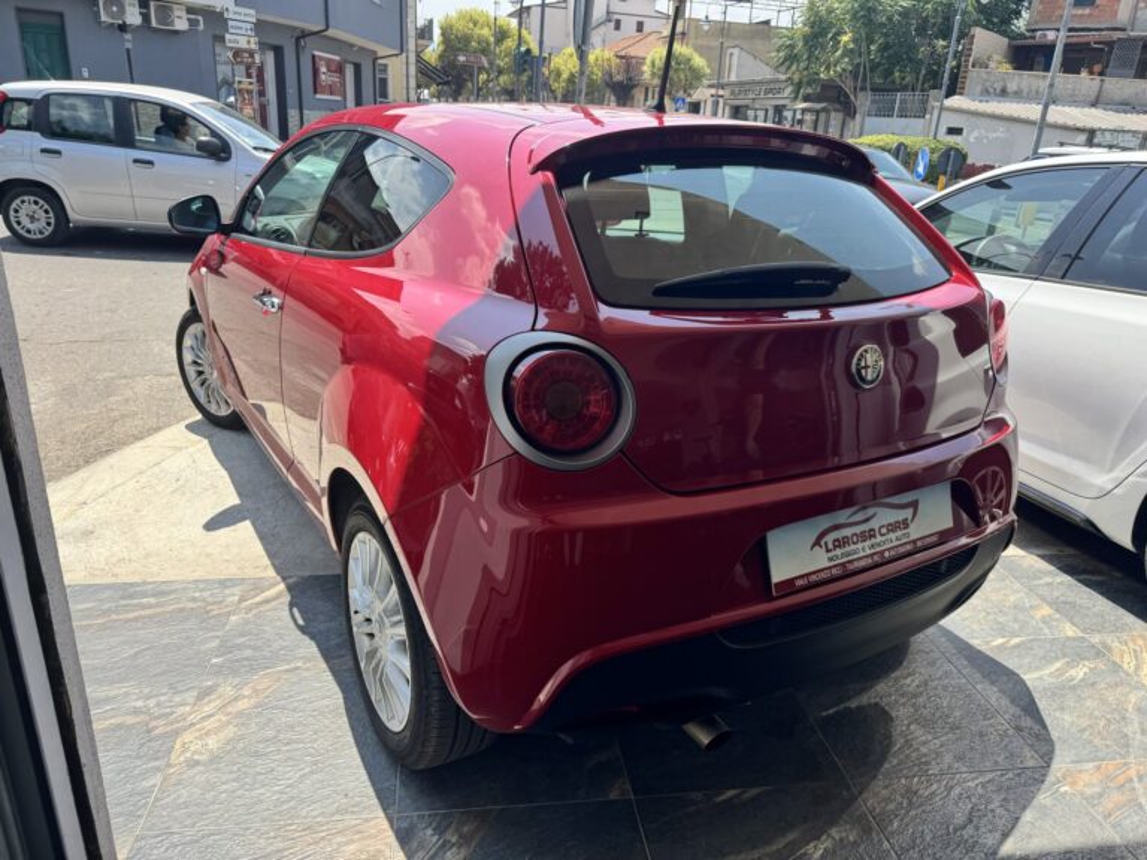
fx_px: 795
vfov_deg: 56.8
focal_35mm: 24
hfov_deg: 71.6
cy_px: 430
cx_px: 574
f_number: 1.78
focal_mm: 6.76
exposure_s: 1/1597
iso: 80
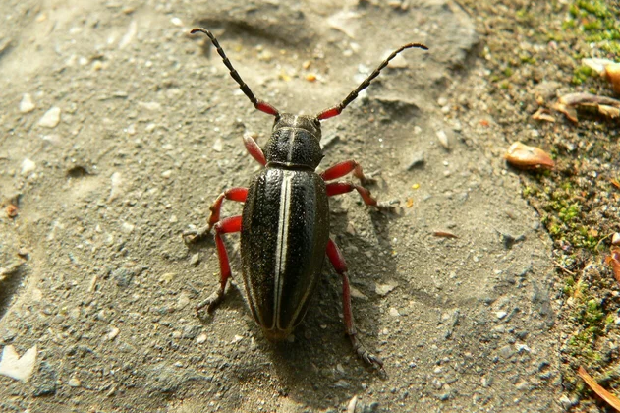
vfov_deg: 35.0
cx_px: 310
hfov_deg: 50.7
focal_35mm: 38
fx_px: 654
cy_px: 209
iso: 80
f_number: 4
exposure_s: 1/200
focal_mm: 6
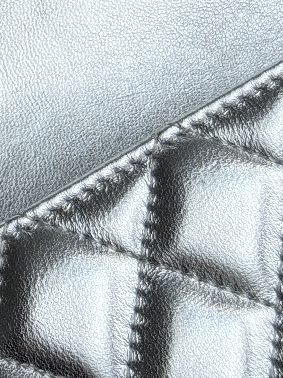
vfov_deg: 11.4
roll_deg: -7.2
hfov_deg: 8.7
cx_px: -79
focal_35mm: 168
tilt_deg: -7.4
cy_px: -132
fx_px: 1831
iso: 64
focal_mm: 6.76
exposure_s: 1/4098
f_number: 1.78
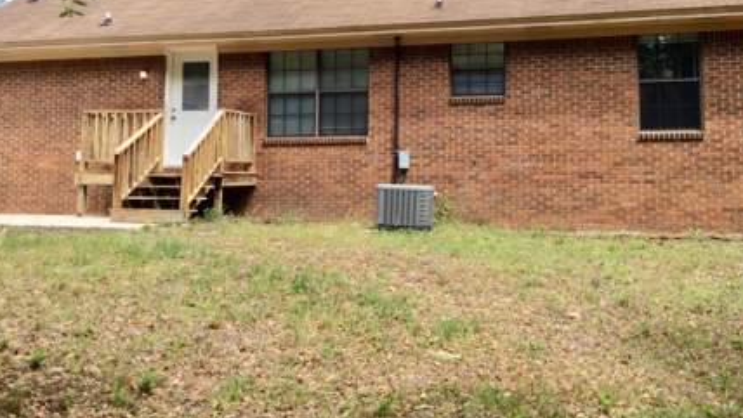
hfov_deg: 51.5
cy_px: 132
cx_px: 406
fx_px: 769
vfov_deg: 30.2
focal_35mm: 39
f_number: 2.4
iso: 32
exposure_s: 1/673
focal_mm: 3.3
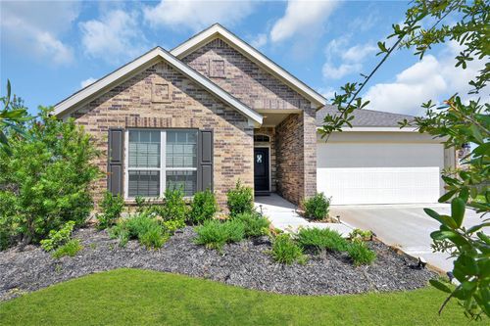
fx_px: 190
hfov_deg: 104.3
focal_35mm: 14
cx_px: 245
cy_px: 163
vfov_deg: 81.2
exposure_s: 1/320
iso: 1000
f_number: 22
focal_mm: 14
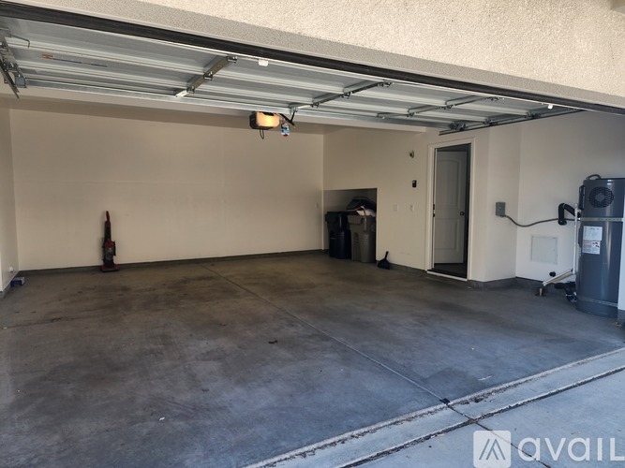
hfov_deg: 73.9
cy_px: 234
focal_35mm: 23
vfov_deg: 58.9
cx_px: 312
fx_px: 415
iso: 64
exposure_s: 1/180
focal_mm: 6.4
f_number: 1.8
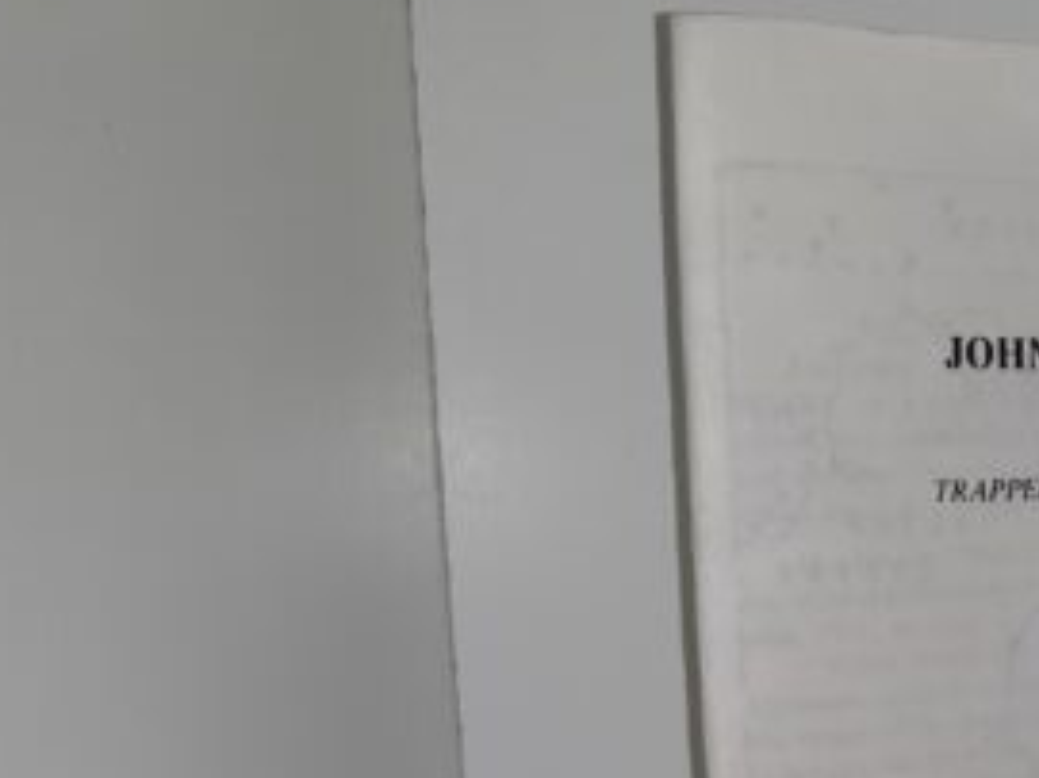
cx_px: 1097
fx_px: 1860
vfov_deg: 22.6
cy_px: 801
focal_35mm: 62
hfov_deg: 28.7
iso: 40
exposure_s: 1/277
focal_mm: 3.7
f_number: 1.7
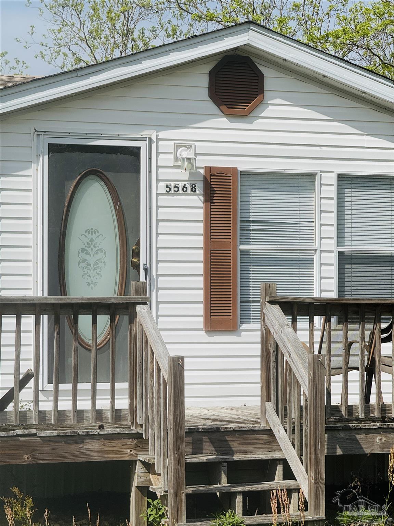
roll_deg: +1.1
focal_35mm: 120
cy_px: 263
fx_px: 1821
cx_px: 197
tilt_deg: +0.8
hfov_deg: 12.3
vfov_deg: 16.4
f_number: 2.8
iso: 50
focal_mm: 15.66
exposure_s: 1/2525
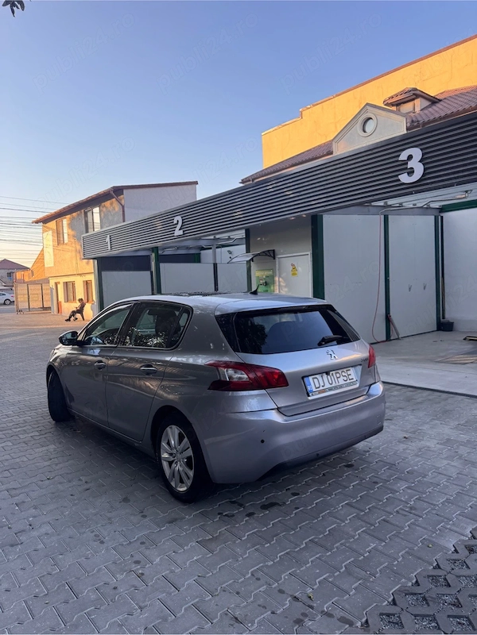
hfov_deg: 56.8
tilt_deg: +2.0
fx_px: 441
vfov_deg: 71.6
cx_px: 238
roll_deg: -0.3
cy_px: 318
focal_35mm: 24
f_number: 1.78
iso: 80
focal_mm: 6.76
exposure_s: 1/514
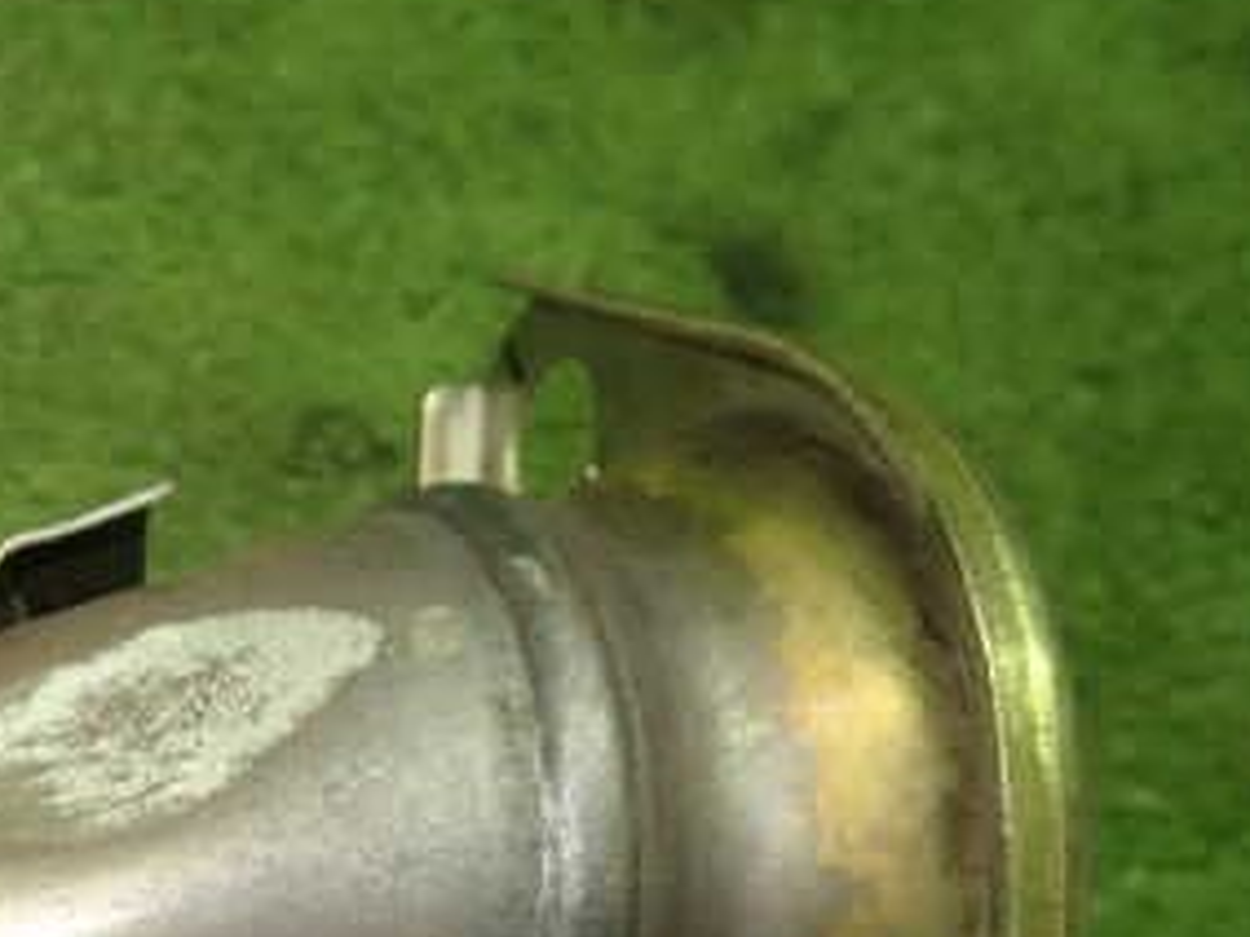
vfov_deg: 26.5
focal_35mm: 53
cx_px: 22
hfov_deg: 33.4
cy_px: 857
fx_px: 1913
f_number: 2
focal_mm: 4.5
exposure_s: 1/60
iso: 200
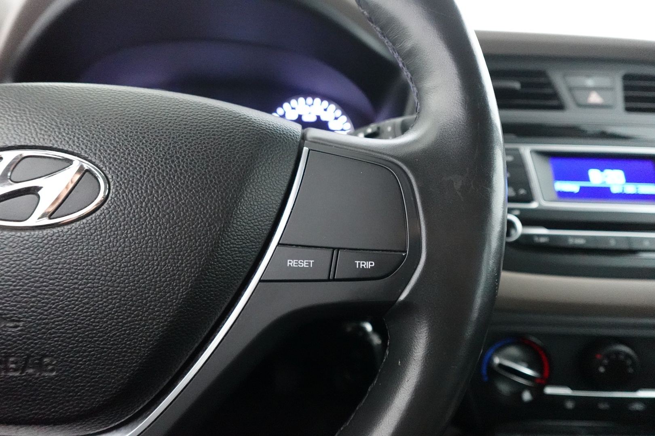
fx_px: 364
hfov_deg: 84.0
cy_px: 218
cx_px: 328
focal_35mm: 20
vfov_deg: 61.9
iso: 4000
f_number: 2
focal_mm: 7.6
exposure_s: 1/80
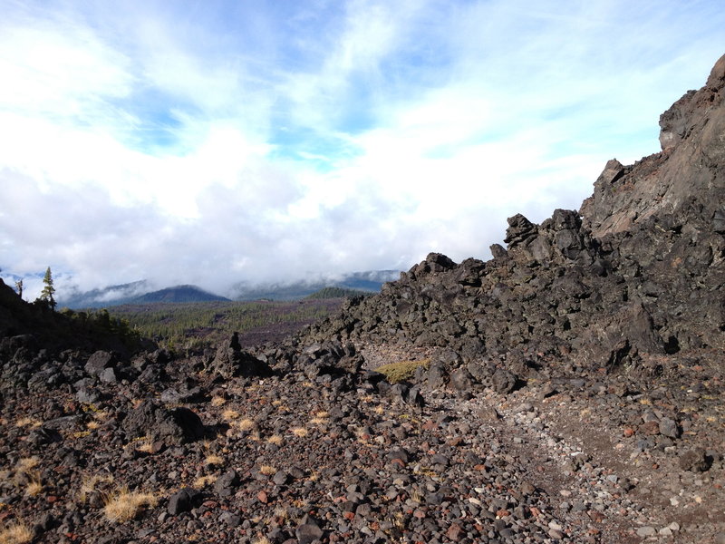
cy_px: 272
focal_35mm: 35
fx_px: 733
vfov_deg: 40.7
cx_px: 362
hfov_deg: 52.6
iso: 64
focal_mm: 4.28
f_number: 2.4
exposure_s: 1/1042
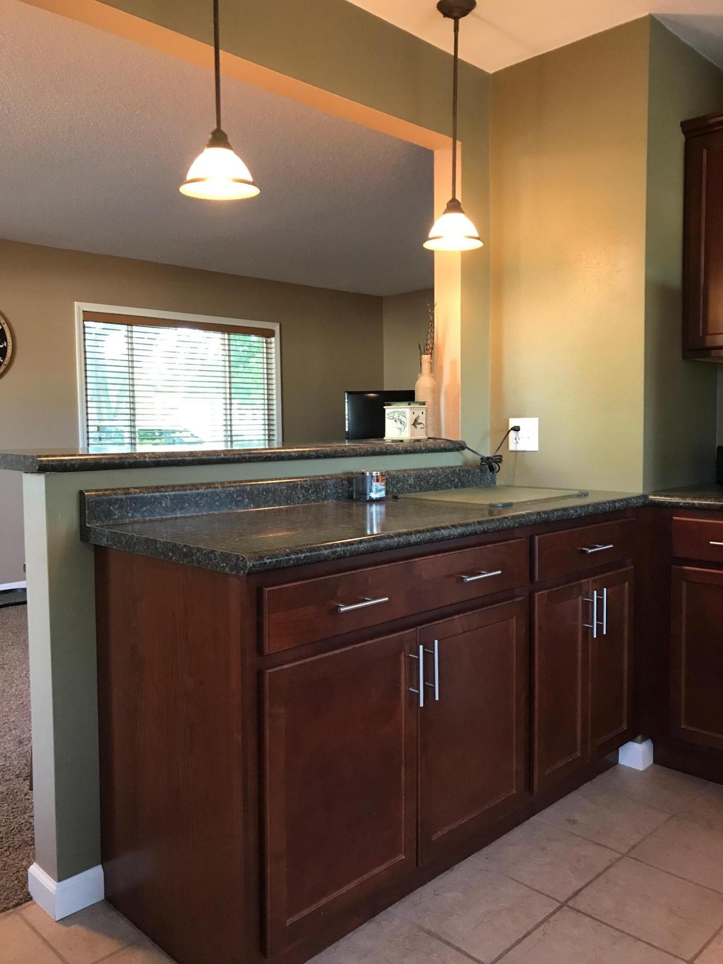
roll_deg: +0.7
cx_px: 362
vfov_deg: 63.4
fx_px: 780
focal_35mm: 28
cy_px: 482
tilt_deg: -3.5
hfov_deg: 49.7
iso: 80
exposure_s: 1/15
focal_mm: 3.99
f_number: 1.8
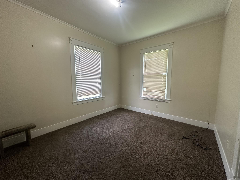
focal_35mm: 14
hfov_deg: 102.1
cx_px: 120
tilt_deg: -6.3
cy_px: 90
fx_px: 97
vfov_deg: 85.7
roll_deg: -0.7
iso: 200
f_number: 2.2
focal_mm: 2.22
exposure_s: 1/99
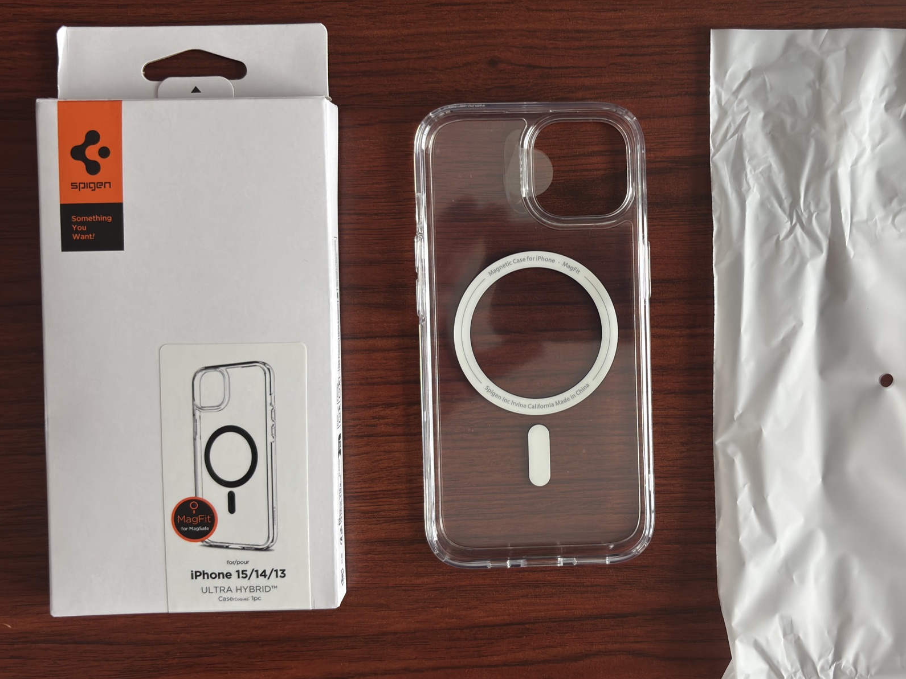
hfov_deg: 47.4
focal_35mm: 39
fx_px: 1021
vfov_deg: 36.8
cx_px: 565
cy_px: 308
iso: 125
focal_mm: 5.96
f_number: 1.6
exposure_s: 1/60
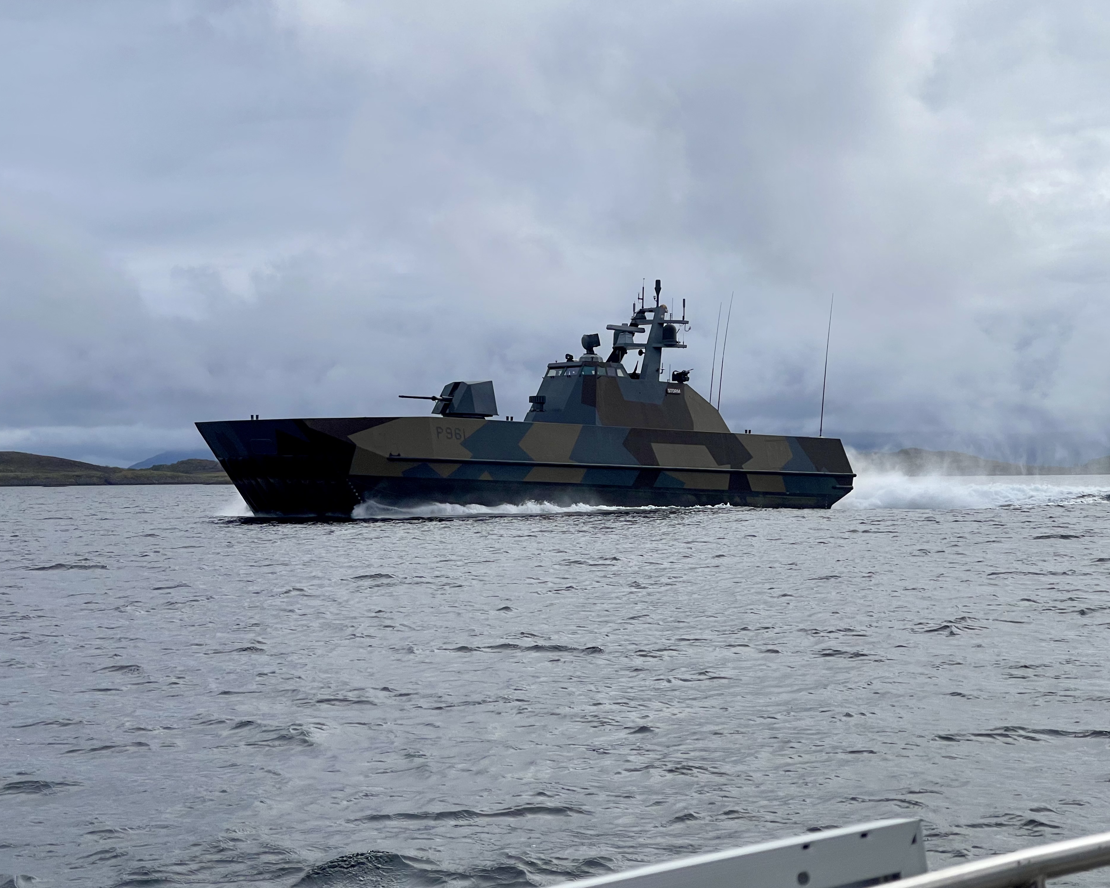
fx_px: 2201
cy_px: 444
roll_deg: +1.0
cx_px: 540
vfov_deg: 22.8
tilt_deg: +0.8
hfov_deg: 28.3
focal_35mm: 67
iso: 20
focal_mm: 7.5
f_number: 2.2
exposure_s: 1/2370
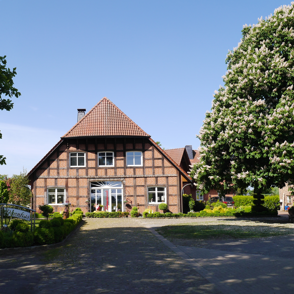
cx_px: 100
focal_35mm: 41
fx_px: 394
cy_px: 153
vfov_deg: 40.9
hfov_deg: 40.5
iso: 160
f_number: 7.1
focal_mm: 16
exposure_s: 1/320
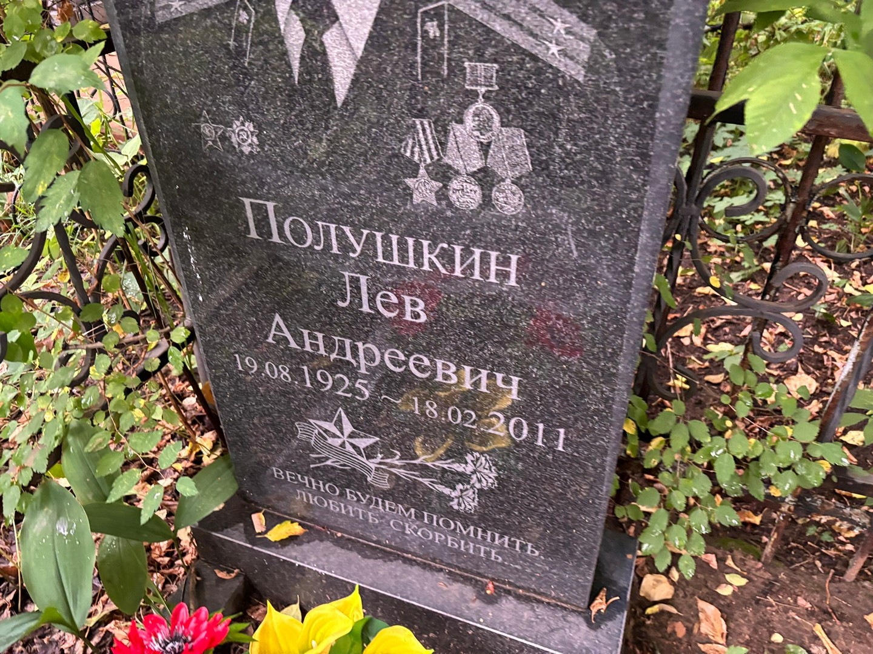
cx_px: 436
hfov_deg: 67.3
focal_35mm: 26
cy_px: 327
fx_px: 656
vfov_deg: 53.1
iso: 500
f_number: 1.6
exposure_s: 1/50
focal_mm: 5.96
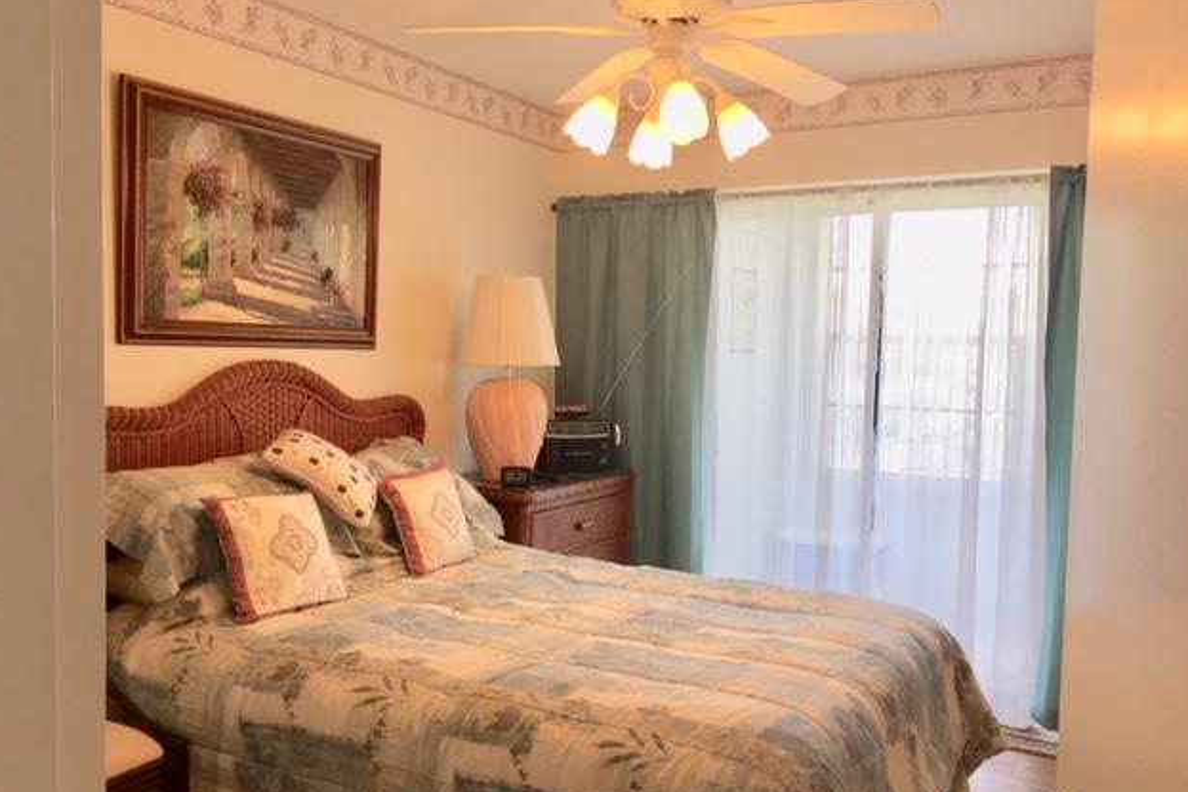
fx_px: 1023
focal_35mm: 31
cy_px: 420
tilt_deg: -4.7
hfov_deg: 60.3
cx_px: 599
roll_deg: -2.9
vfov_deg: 42.3
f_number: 2.2
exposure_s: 1/60
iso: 32
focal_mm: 4.15
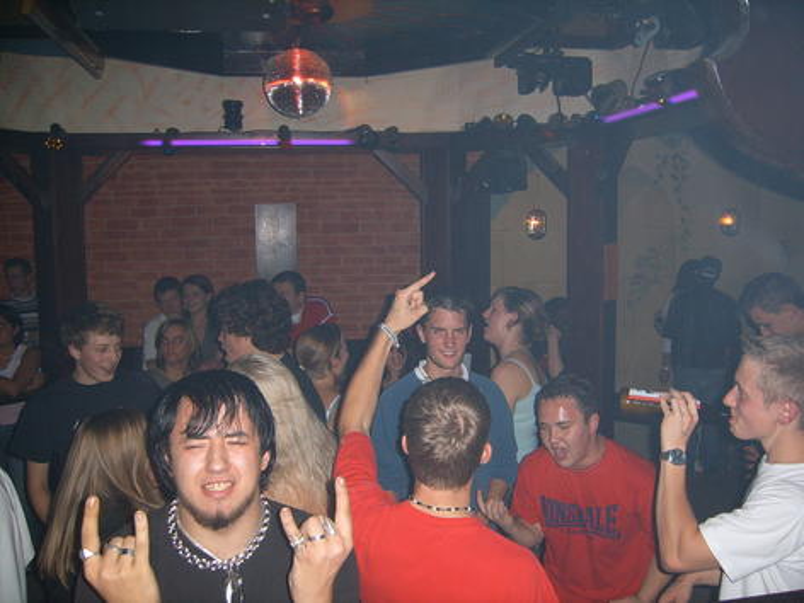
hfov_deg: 52.6
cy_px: 302
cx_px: 402
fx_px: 813
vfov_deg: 40.7
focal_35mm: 35
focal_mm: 5.8
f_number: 2.8
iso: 100
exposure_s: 1/30
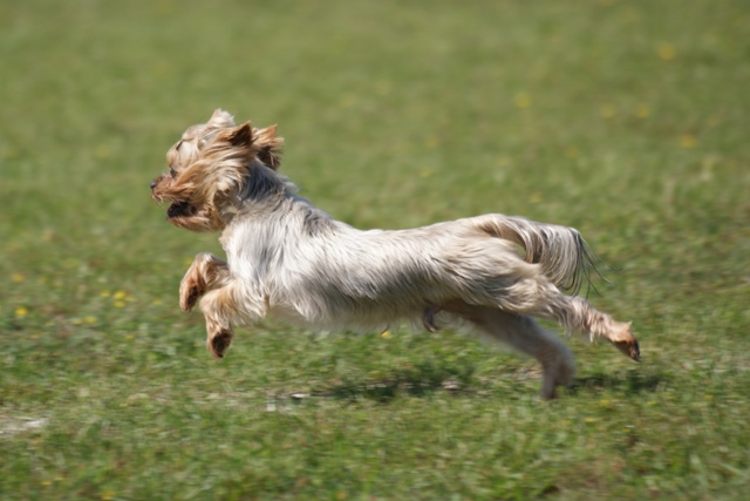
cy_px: 250
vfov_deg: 4.6
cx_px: 375
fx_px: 6251
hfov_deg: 6.9
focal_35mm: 300
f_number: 5.6
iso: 100
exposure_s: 1/640
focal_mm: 200
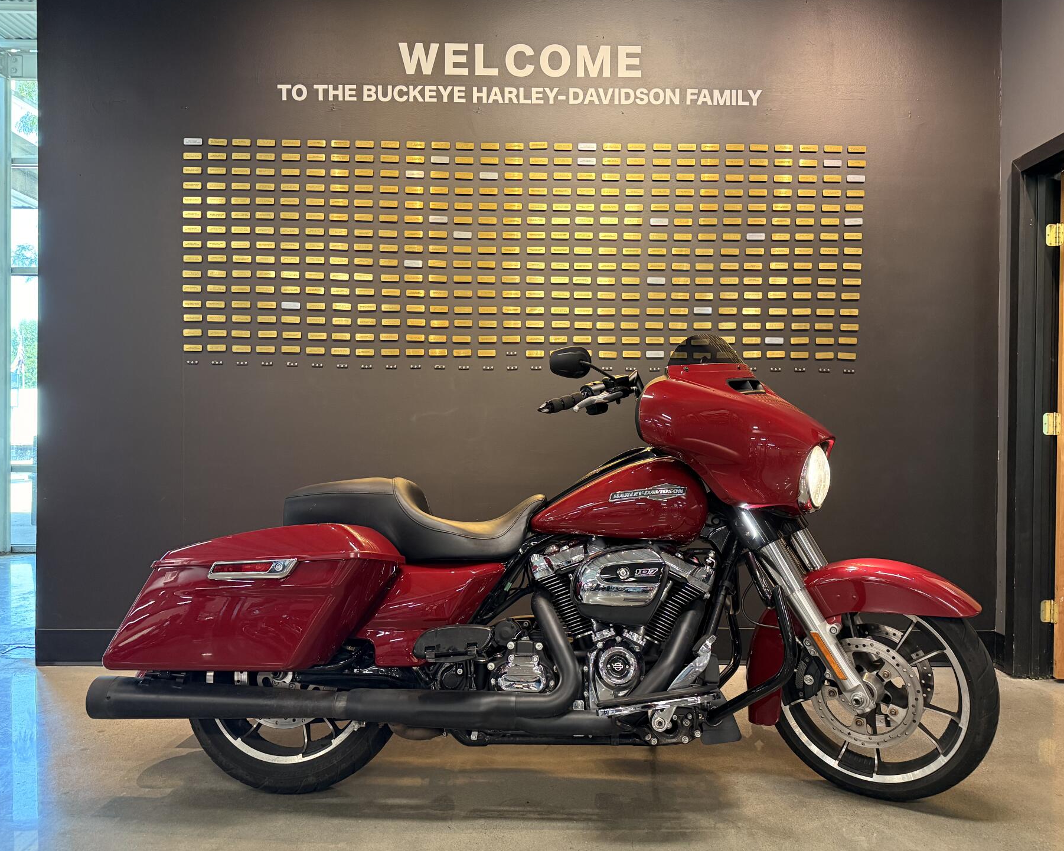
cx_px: 553
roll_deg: +0.2
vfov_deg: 54.9
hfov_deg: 66.0
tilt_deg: +0.5
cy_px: 426
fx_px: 819
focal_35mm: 26
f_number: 1.78
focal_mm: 6.76
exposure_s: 1/60
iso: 320
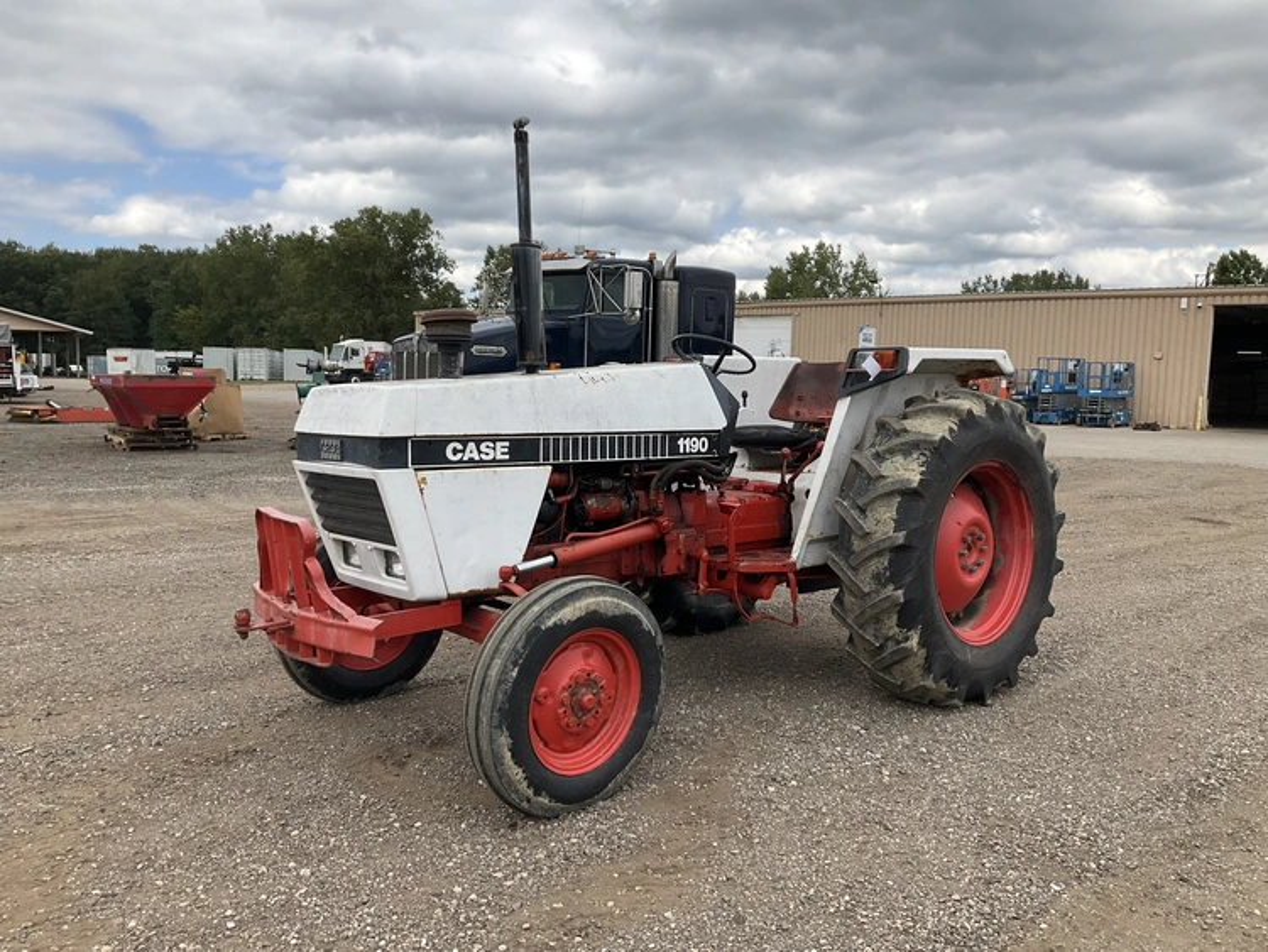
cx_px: 634
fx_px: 1063
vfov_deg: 48.3
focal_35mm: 29
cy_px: 476
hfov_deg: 61.6
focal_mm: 3
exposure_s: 1/1626
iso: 25
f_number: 1.8
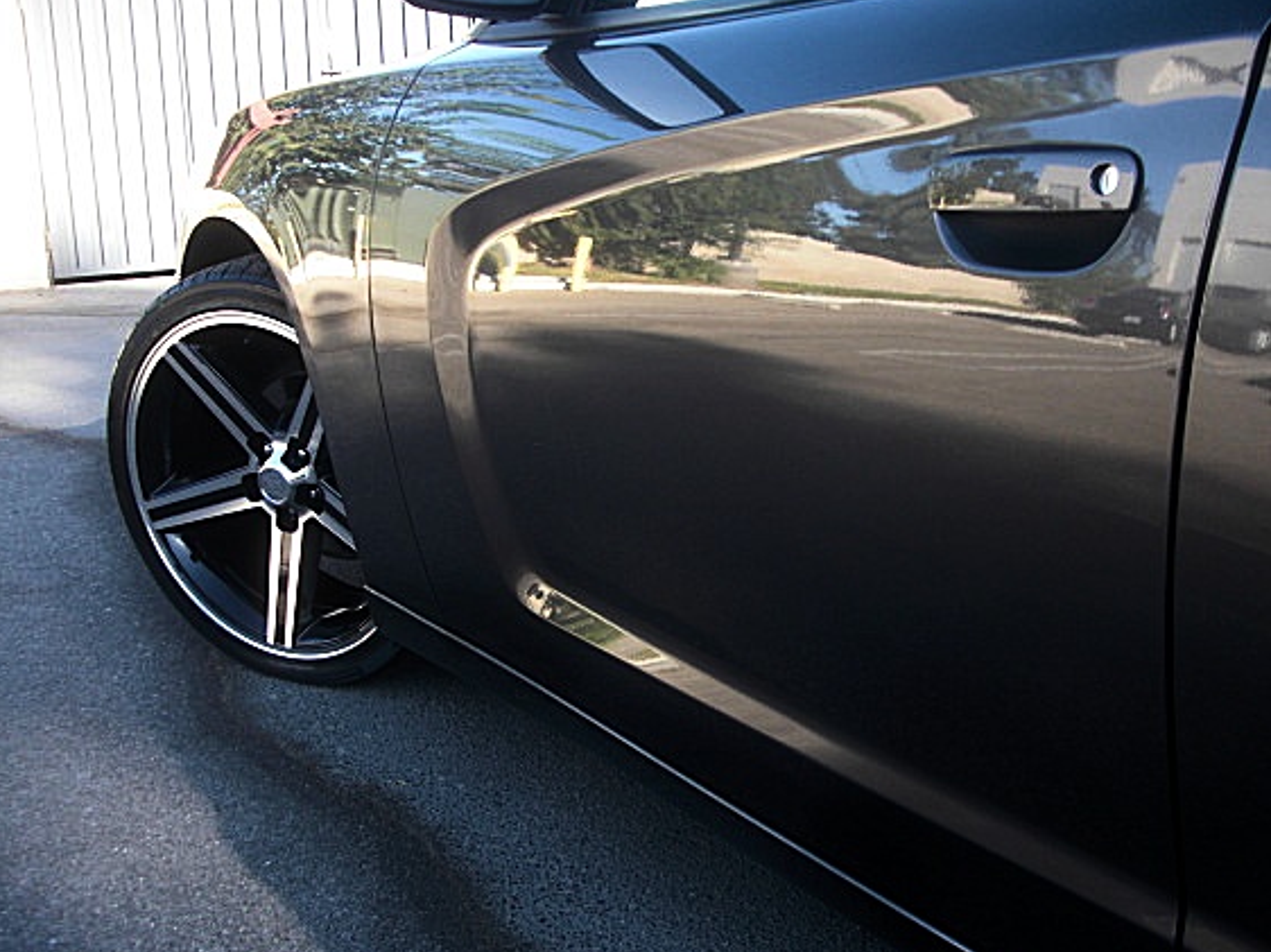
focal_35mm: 41
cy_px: 516
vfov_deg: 35.1
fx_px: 1505
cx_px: 715
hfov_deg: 45.7
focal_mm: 6.3
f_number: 2.8
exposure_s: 1/80
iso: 50
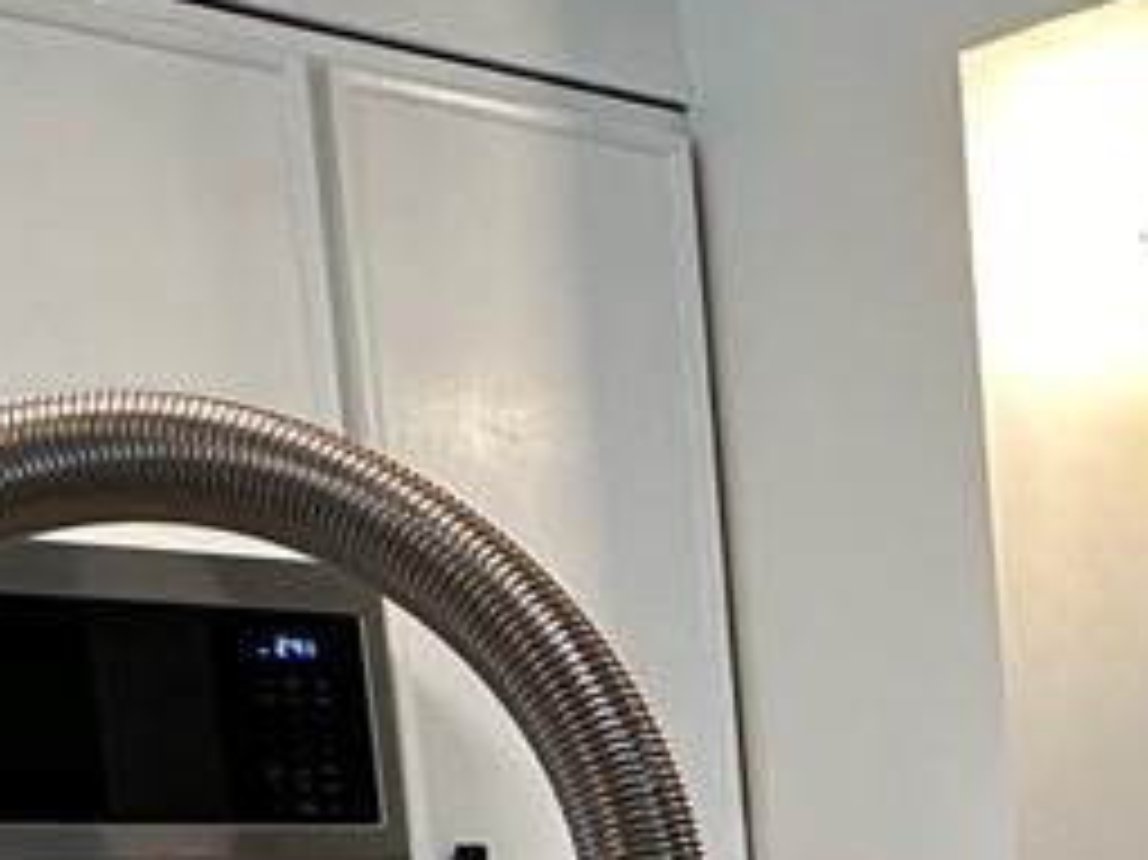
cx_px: 1679
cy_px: 1490
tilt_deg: -10.3
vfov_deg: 14.9
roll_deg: +1.8
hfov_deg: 19.6
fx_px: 2917
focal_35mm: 88
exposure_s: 1/60
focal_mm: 2.22
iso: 160
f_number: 2.2
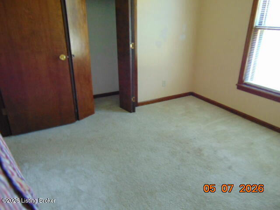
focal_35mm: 25
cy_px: 105
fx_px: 202
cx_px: 140
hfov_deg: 69.4
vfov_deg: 54.9
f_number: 3
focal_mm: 4.5
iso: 320
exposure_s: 1/30
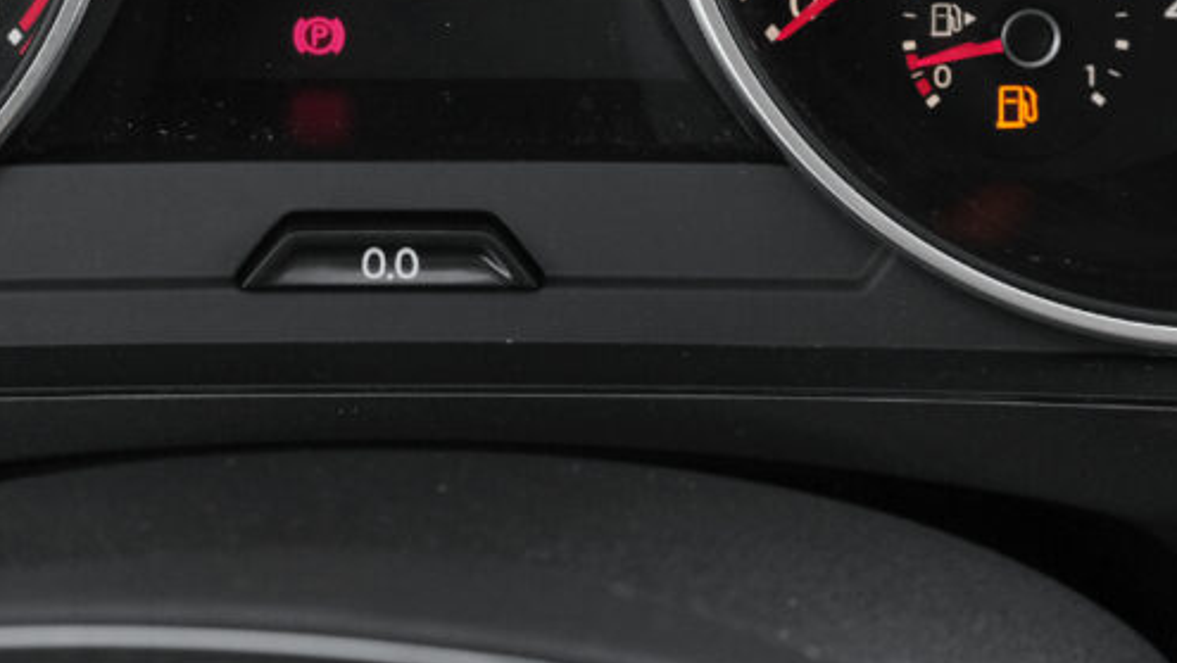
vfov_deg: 17.7
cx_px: 430
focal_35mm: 65
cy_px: -137
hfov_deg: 32.2
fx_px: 2030
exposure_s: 1/160
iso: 2000
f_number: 7.1
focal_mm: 19.7
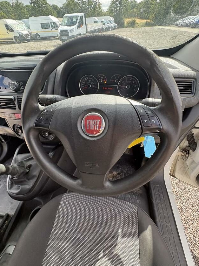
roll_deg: -1.1
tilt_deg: -39.9
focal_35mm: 15
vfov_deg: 98.1
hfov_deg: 81.7
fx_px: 115
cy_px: 125
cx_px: 97
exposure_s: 1/139
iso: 64
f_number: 2.2
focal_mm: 2.22
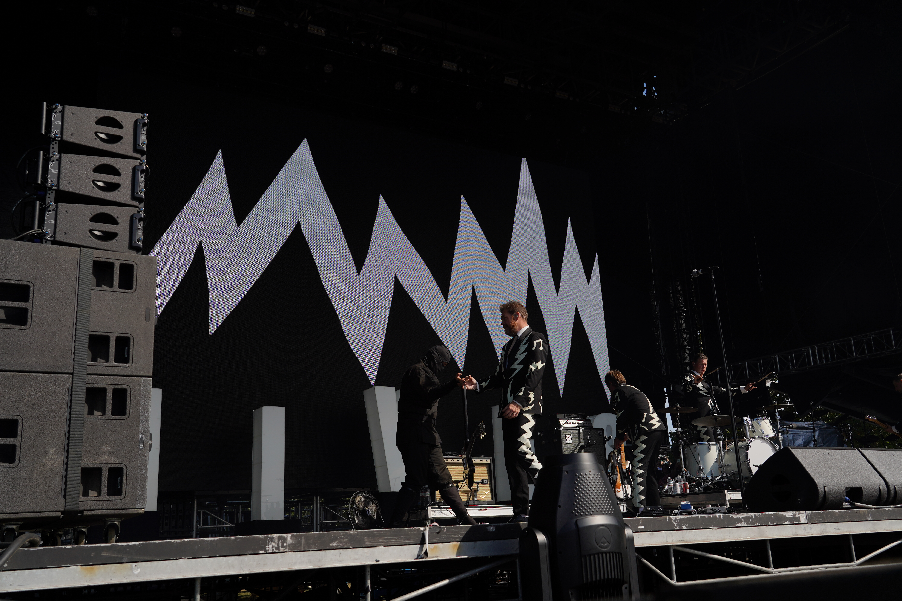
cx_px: 451
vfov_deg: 40.0
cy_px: 300
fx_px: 827
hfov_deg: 57.2
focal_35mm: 33
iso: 100
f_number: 8
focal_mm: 33
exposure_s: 1/640
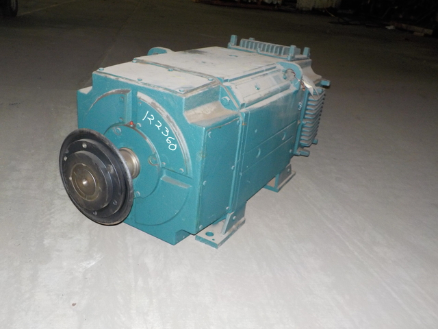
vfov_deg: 46.8
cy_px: 164
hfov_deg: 60.0
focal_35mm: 30
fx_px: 380
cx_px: 219
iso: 320
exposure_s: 1/30
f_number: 3.3
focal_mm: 4.1
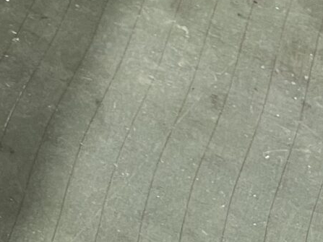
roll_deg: -1.0
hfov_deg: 11.3
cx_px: -430
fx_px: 1390
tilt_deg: -30.4
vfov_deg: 9.1
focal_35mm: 149
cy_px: -298
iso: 100
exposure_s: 1/50
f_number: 1.6
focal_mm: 5.1
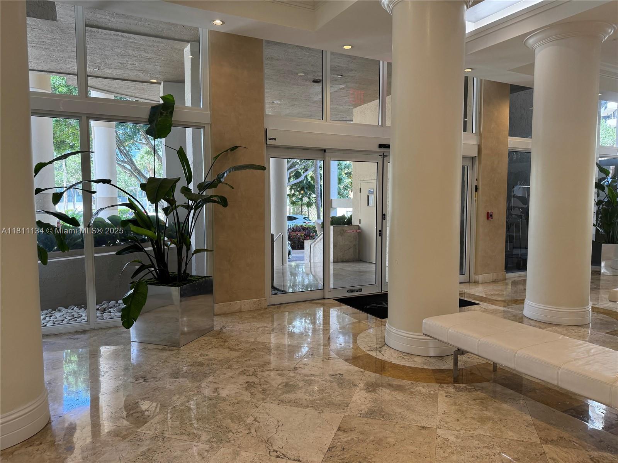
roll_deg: +0.2
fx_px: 428
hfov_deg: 71.6
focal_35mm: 24
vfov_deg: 56.8
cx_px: 309
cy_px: 232
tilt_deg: -4.2
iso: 160
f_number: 1.78
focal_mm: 6.76
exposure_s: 1/120
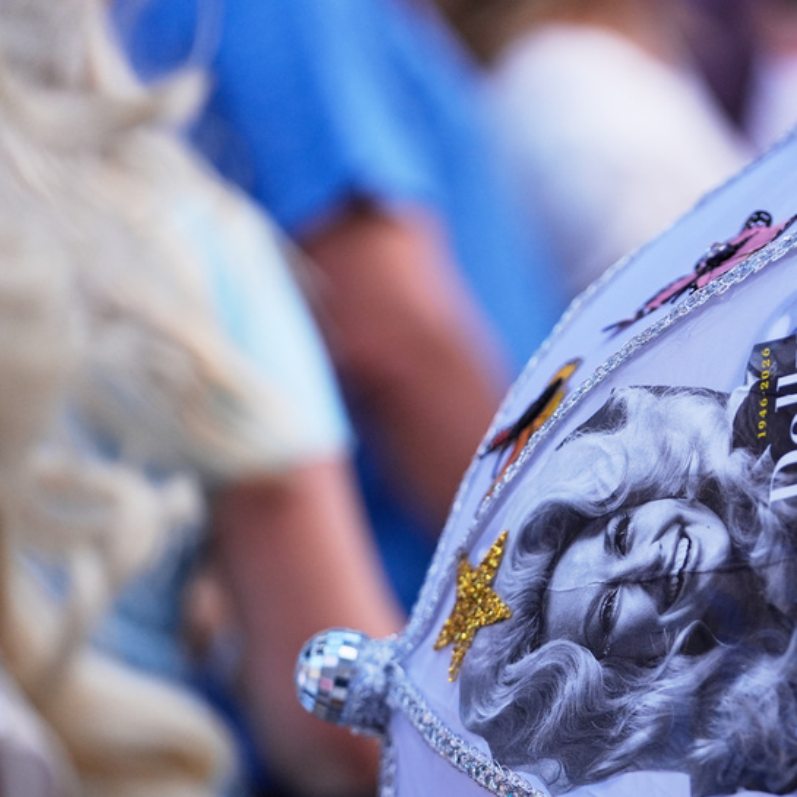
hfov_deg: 9.0
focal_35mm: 193
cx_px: 743
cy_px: 486
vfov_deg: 9.1
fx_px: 5027
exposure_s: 1/2500
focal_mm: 121
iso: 800
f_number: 2.8
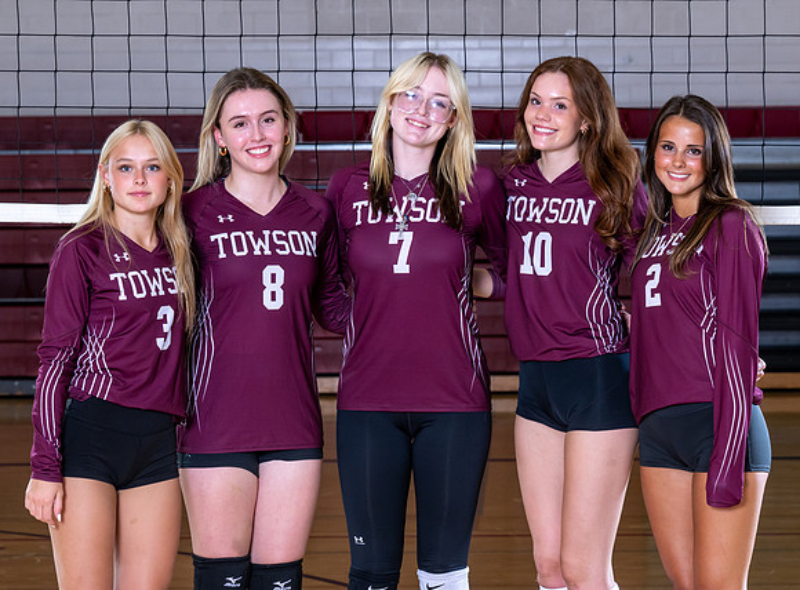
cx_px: 455
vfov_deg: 11.8
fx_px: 2846
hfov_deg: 16.0
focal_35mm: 124
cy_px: 303
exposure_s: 1/200
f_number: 5.6
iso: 400
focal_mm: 77
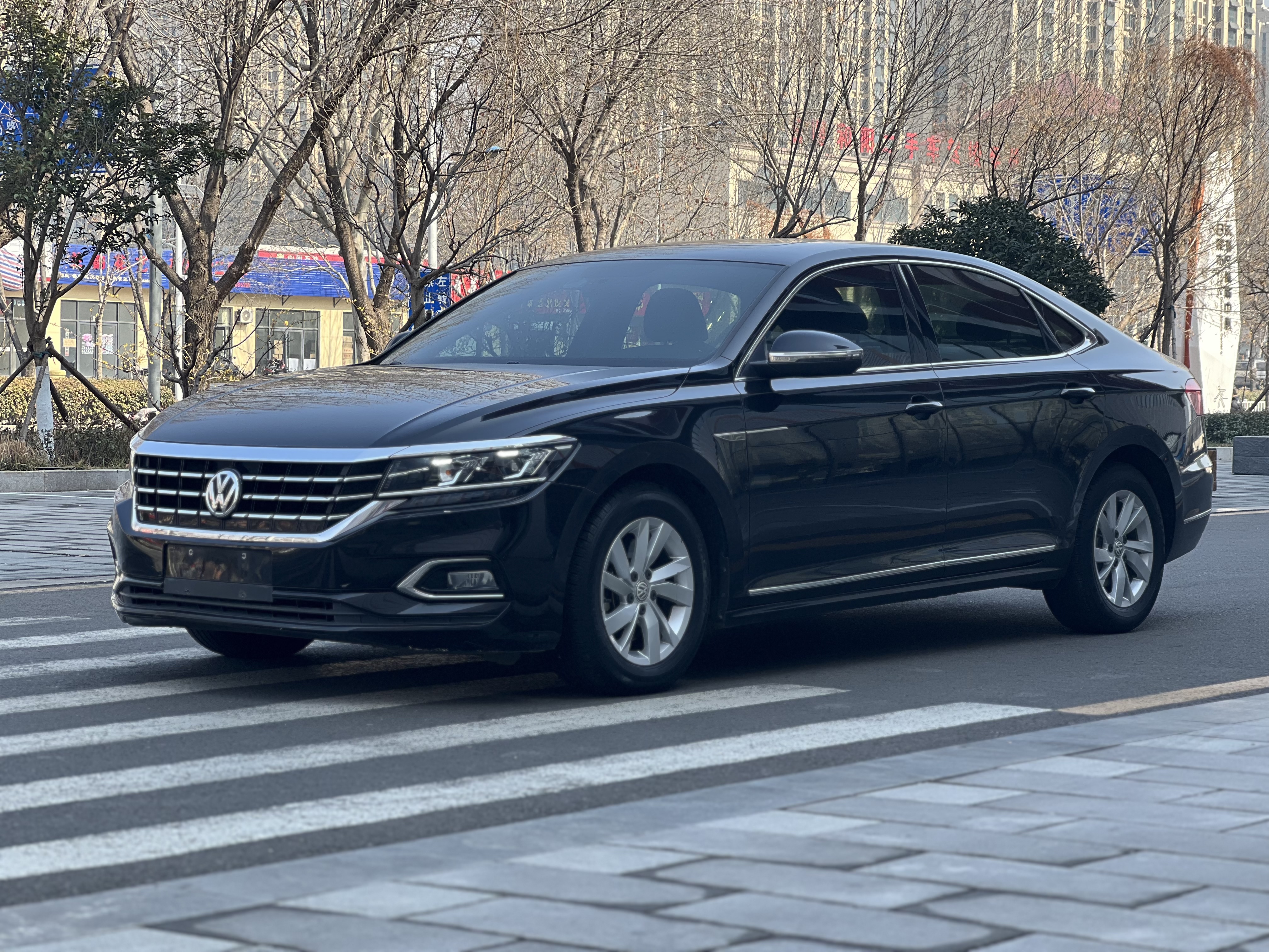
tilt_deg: -1.4
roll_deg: -0.9
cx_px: 634
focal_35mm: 77
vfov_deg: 19.1
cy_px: 476
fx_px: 2823
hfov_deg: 25.3
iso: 20
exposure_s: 1/130
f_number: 2.8
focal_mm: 9
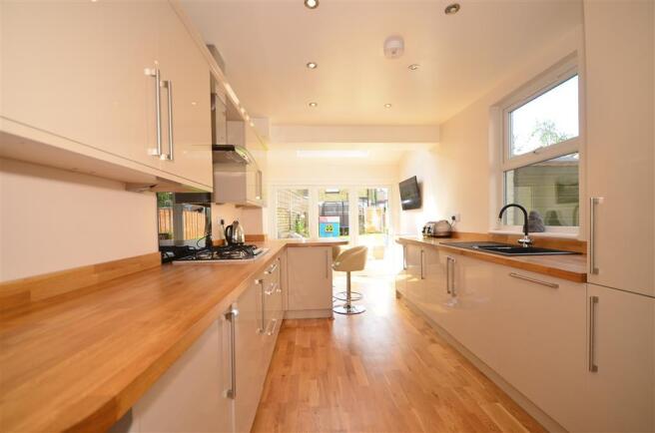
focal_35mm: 15
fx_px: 272
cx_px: 328
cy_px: 216
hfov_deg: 100.5
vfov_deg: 77.0
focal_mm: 10
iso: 200
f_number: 4
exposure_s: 1/100
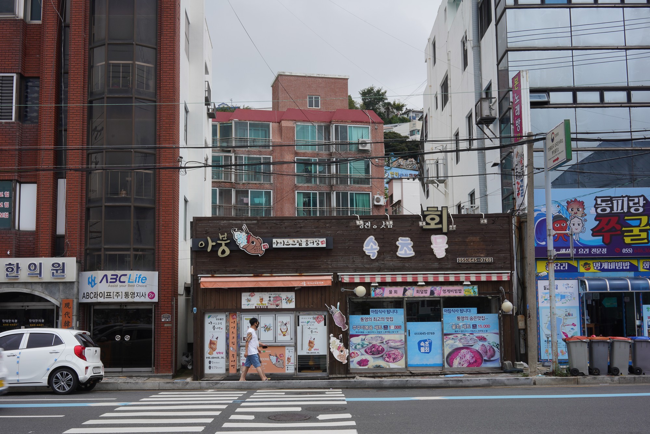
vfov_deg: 37.9
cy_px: 217
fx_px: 632
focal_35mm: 35
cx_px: 325
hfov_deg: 54.4
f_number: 20
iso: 200
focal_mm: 35
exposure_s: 1/100
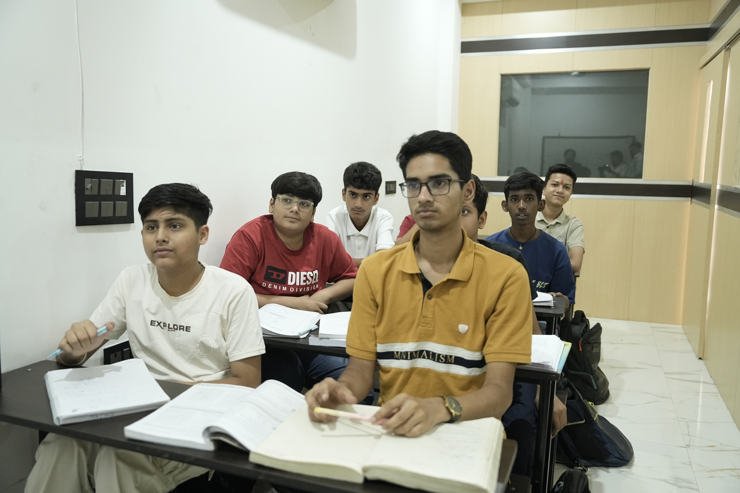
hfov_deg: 61.9
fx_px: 617
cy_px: 246
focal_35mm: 30
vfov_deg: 43.6
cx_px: 370
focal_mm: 30
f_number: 2.8
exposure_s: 1/160
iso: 5000
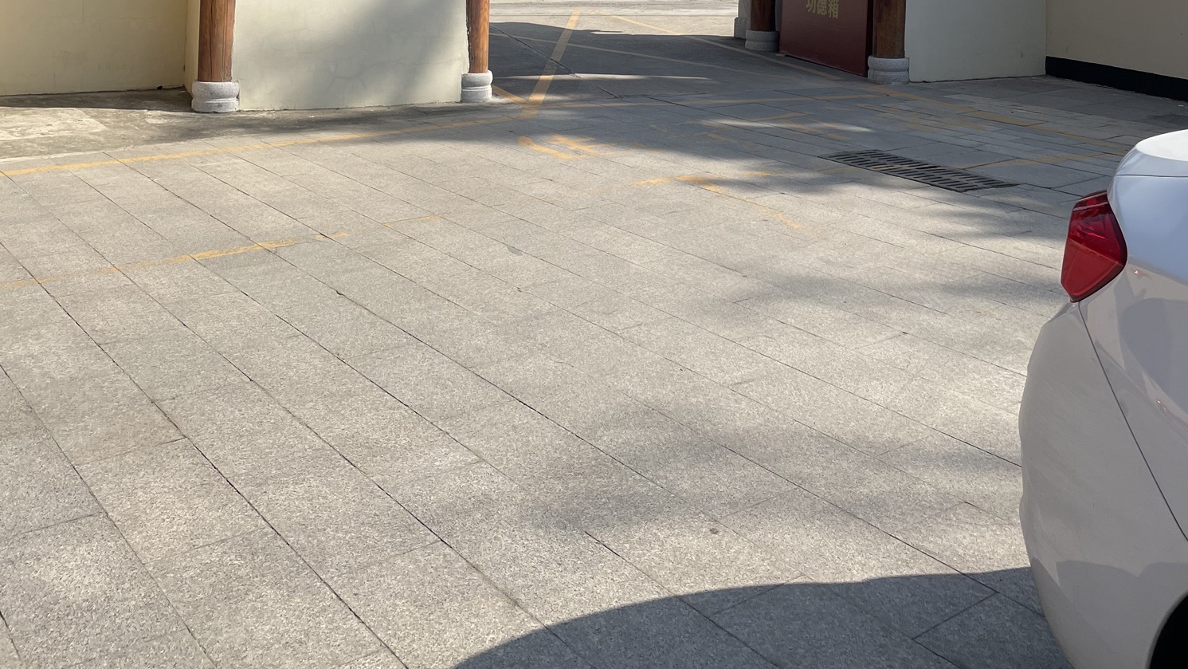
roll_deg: -0.4
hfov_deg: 52.8
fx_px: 1197
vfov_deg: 28.7
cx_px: 596
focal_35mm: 38
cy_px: -38
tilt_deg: -0.4
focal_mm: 4.2
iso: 32
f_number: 1.6
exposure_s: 1/3205
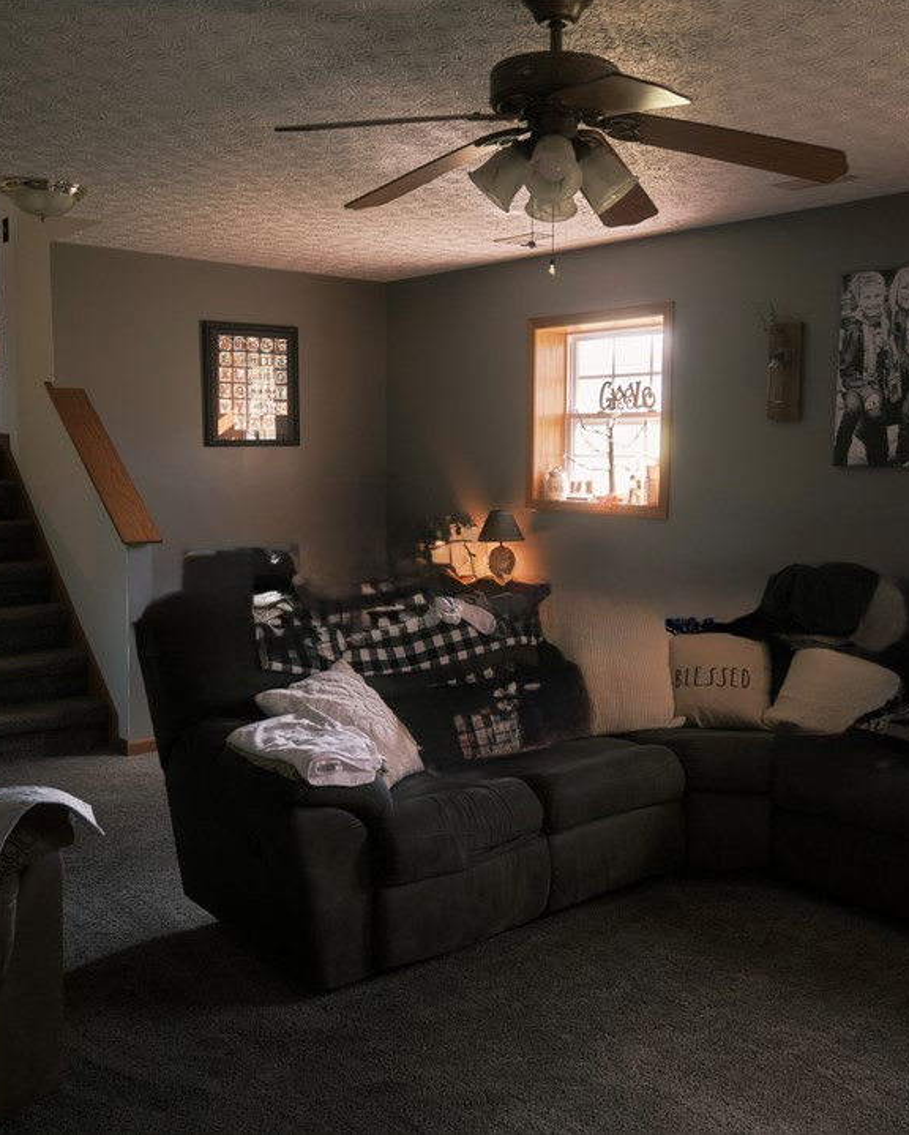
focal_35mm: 34
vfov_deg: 52.8
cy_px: 567
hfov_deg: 43.3
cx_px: 511
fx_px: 1142
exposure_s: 1/60
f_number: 2.8
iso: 500
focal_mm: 16
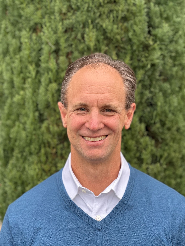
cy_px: 123
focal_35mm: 77
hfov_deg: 19.1
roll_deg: +0.4
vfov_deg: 25.3
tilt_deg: -6.4
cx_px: 92
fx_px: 549
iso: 50
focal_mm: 9
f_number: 2.8
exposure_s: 1/121
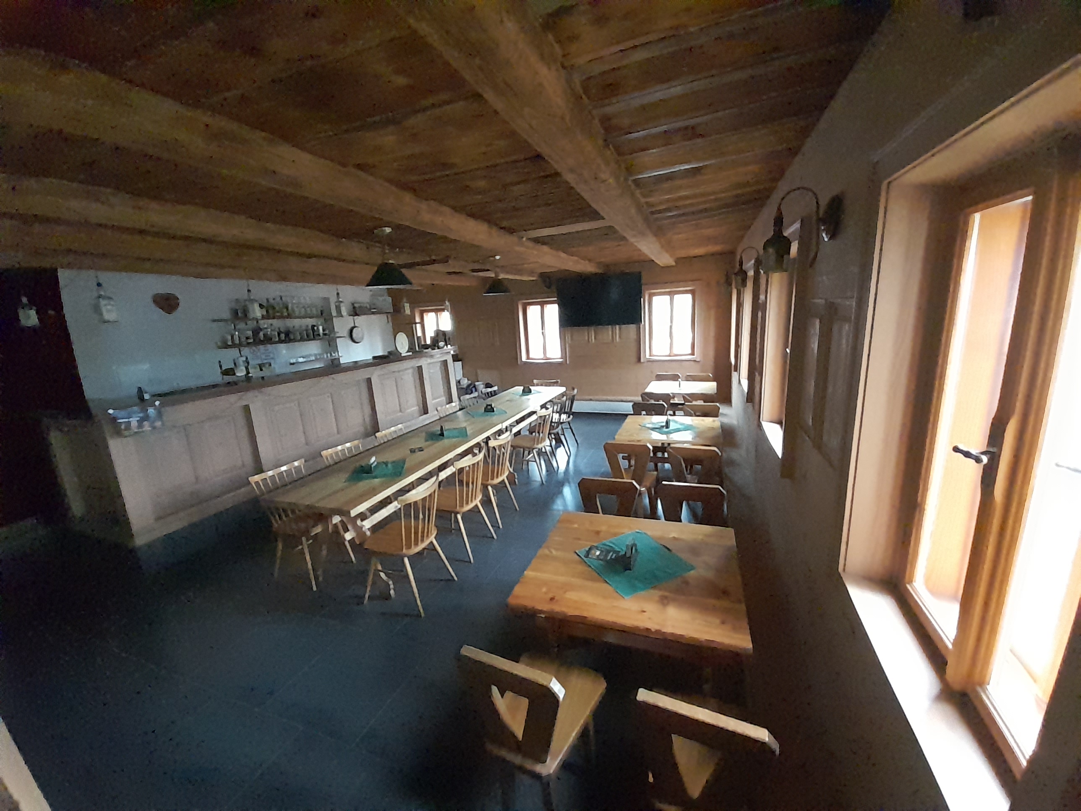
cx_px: 540
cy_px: 406
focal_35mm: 13
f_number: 2.2
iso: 800
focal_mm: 1.13
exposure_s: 1/14
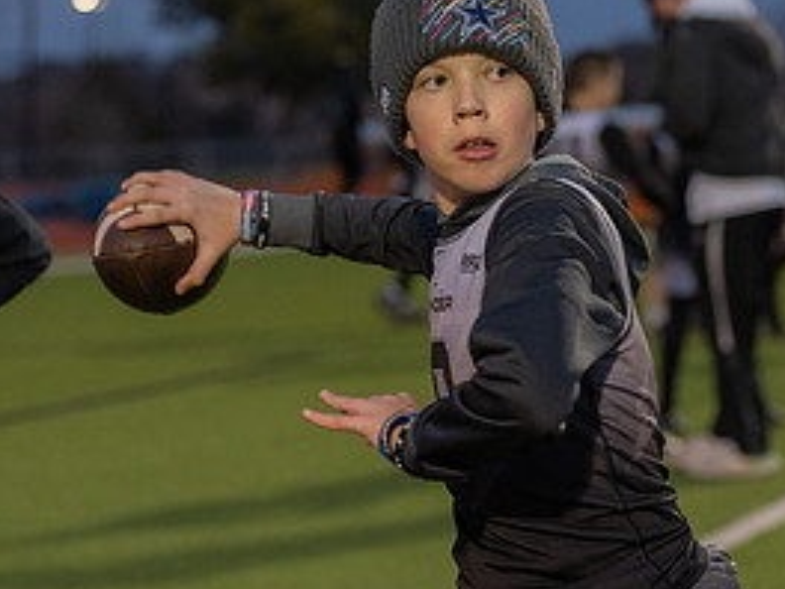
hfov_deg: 13.3
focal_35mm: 148
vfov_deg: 10.0
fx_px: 3356
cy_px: 225
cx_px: 422
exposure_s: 1/1000
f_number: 2.8
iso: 2500
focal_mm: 70
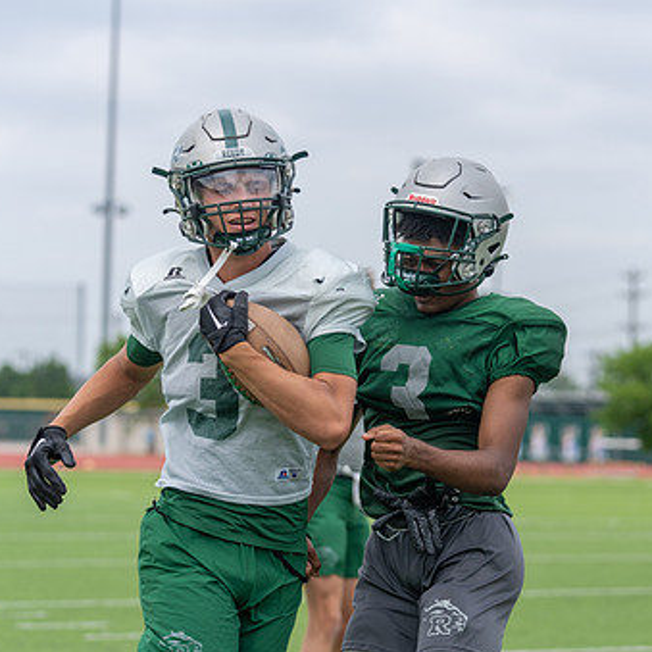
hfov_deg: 11.9
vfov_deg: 11.9
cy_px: 353
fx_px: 3133
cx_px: 421
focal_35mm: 147
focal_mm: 101
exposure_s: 1/1250
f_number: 3.5
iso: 160
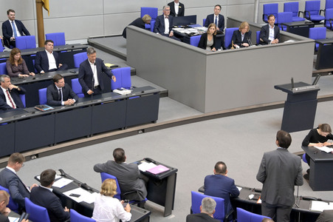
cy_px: 111
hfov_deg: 29.7
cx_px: 166
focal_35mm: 68
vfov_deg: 20.0
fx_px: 629
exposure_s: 1/400
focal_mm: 68
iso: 8000
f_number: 5
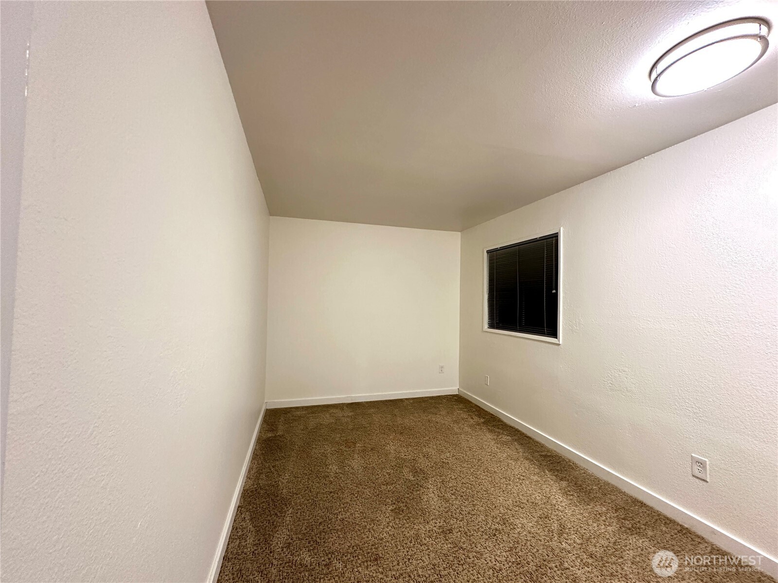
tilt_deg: +2.4
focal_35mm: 14
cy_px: 292
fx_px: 315
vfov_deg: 85.7
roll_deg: -1.0
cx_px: 389
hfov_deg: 102.1
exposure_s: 1/60
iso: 250
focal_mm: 2.22
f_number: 2.2
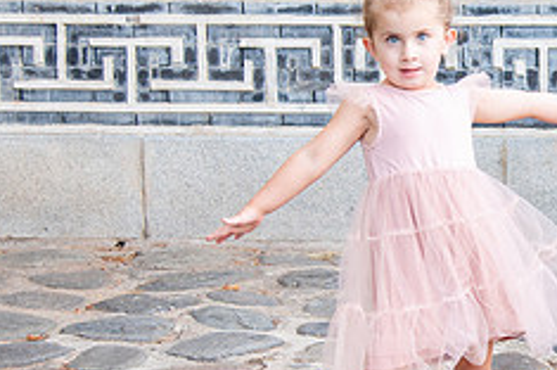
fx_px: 2225
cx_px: 593
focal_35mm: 144
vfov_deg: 9.5
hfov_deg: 14.0
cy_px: 187
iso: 640
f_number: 4
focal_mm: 44
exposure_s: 1/200
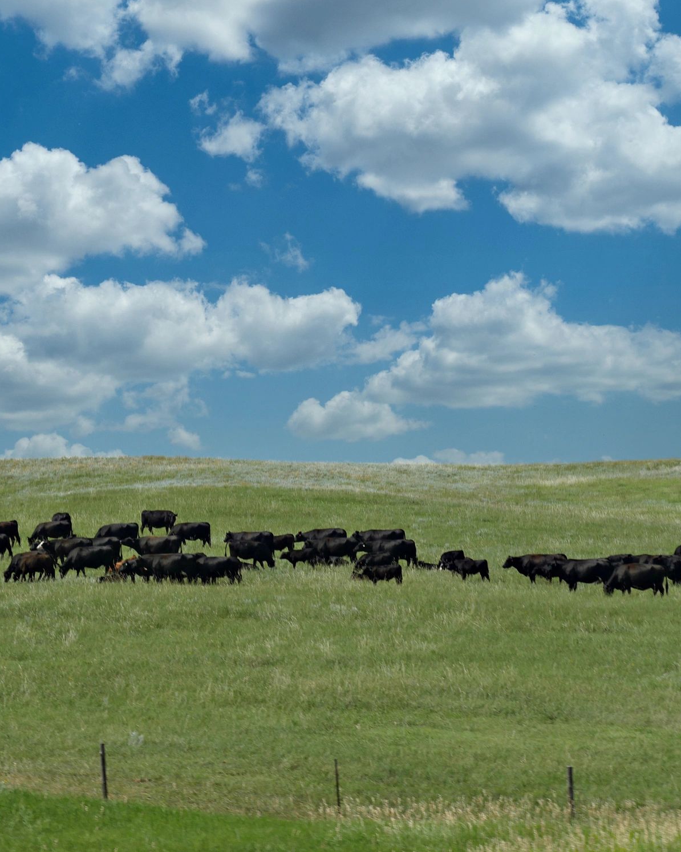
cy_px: 427
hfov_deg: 9.1
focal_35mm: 170
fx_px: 4284
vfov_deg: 11.4
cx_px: 201
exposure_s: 1/500
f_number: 7.1
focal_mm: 65
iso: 200
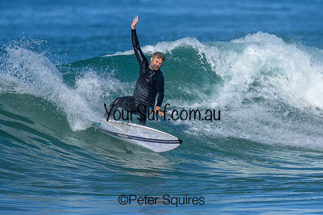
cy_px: 93
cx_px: 163
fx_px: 9876
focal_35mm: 1101
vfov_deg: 1.3
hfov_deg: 1.9
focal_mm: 800
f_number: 6.3
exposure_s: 1/2000
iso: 250
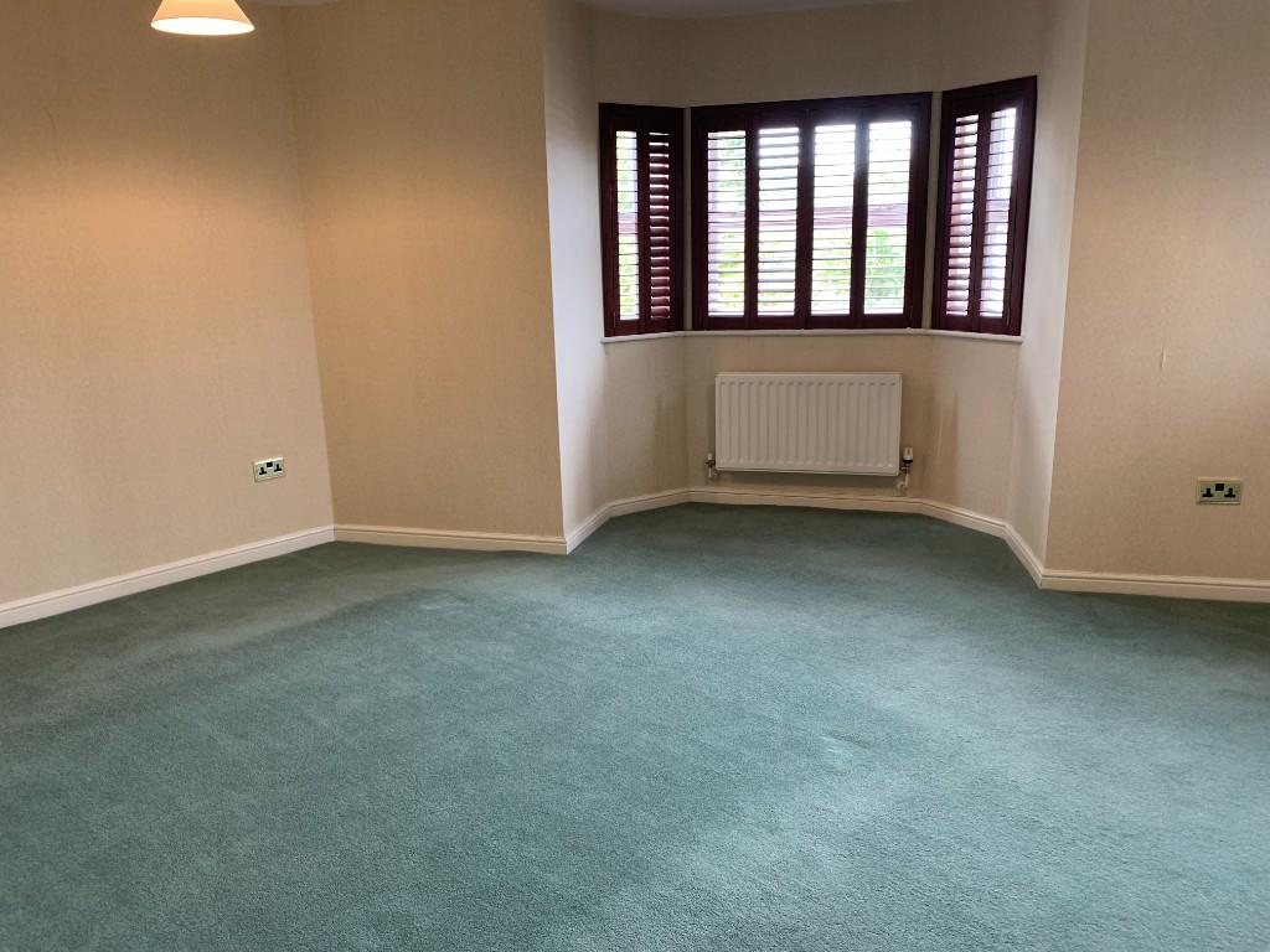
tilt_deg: -14.5
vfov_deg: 53.1
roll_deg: +1.8
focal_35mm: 26
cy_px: 476
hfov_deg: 67.3
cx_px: 635
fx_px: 954
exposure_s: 1/60
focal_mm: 4.25
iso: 160
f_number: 1.8
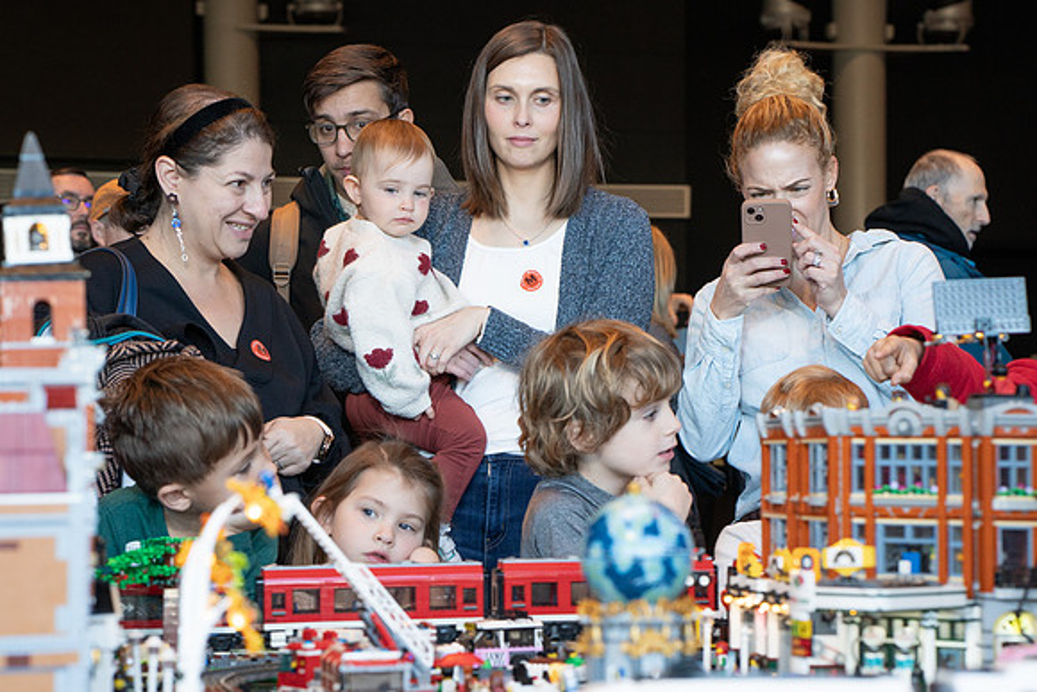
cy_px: 363
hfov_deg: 21.5
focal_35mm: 95
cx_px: 544
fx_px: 2729
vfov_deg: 14.4
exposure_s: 1/160
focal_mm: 85
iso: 2000
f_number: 6.3
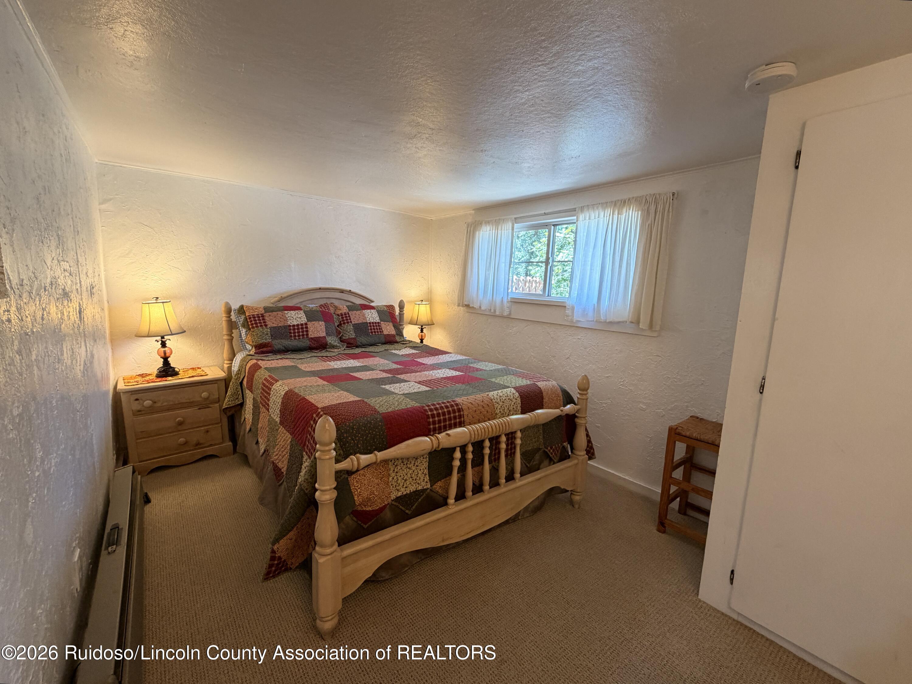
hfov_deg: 102.1
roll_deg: +0.5
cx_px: 456
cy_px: 342
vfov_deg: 85.7
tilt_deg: -9.1
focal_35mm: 14
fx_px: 369
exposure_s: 1/60
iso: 200
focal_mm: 2.22
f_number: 2.2
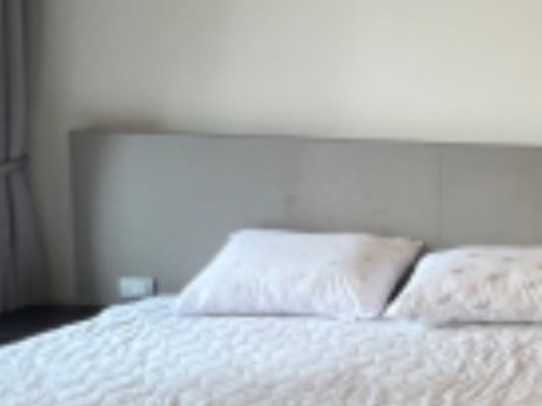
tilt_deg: -8.9
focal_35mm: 48
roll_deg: -3.4
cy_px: 190
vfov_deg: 30.2
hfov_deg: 29.4
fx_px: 751
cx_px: 752
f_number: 1.8
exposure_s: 1/100
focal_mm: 1.57
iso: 100
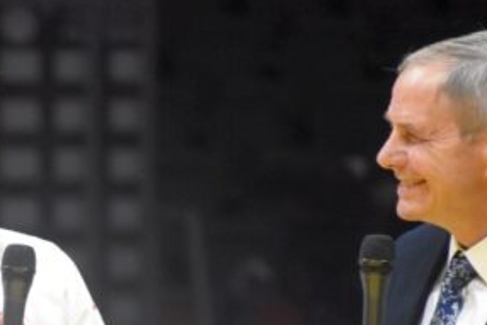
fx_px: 13074
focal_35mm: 966
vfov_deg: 1.4
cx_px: -32
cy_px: 412
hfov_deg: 2.1
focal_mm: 240
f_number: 6
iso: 3200
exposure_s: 1/800
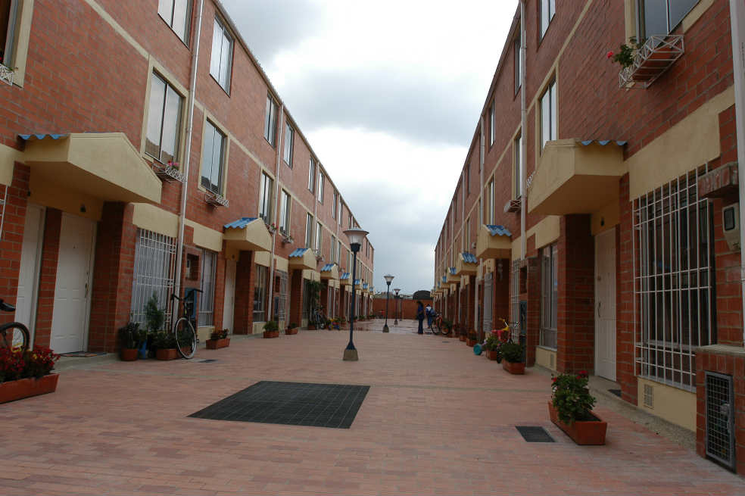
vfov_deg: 50.4
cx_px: 372
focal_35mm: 26
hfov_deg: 70.5
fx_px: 527
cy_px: 248
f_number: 9
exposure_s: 1/320
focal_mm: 17
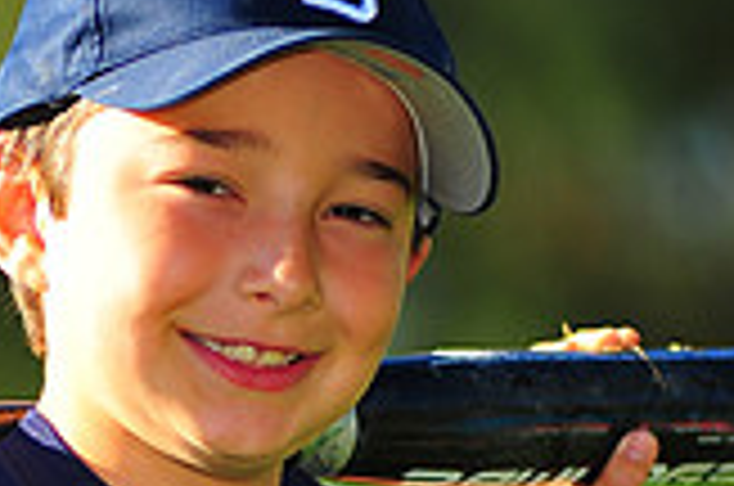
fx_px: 13064
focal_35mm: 642
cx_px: 149
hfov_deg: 3.2
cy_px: 639
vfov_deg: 2.1
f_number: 3.5
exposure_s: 1/1000
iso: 200
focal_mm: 180
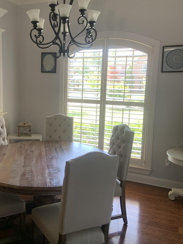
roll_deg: -1.1
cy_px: 111
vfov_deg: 53.9
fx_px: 240
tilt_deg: -6.3
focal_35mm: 34
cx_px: 69
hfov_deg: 41.5
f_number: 1.8
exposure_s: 1/112
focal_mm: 4.25
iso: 100
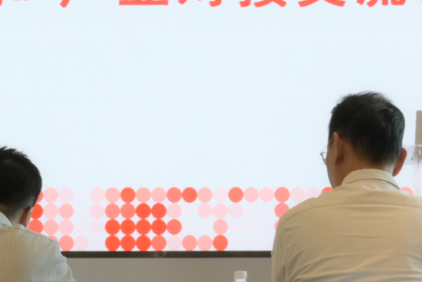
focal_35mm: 272
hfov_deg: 7.6
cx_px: 121
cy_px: 211
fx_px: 3185
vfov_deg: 5.1
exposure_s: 1/160
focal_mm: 53
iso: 1600
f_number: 8
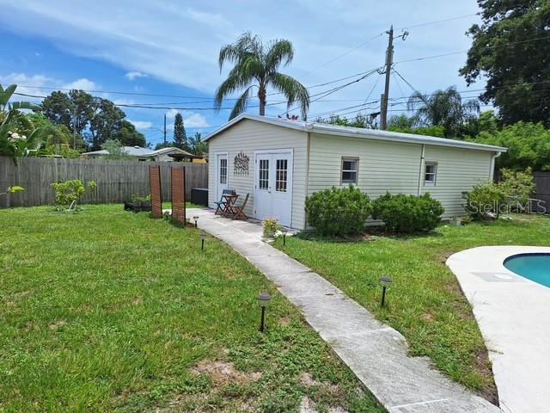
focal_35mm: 23
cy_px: 206
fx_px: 365
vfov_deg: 58.9
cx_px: 275
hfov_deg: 73.9
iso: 40
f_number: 1.8
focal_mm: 5.54
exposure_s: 1/5102
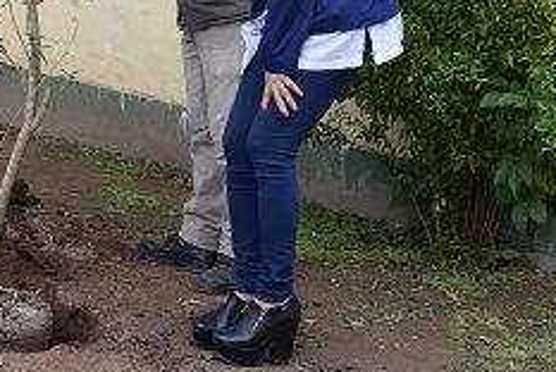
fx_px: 1670
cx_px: -6
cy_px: 105
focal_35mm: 108
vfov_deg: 12.7
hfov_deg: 18.4
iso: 400
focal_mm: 28
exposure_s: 1/160
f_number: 6.3
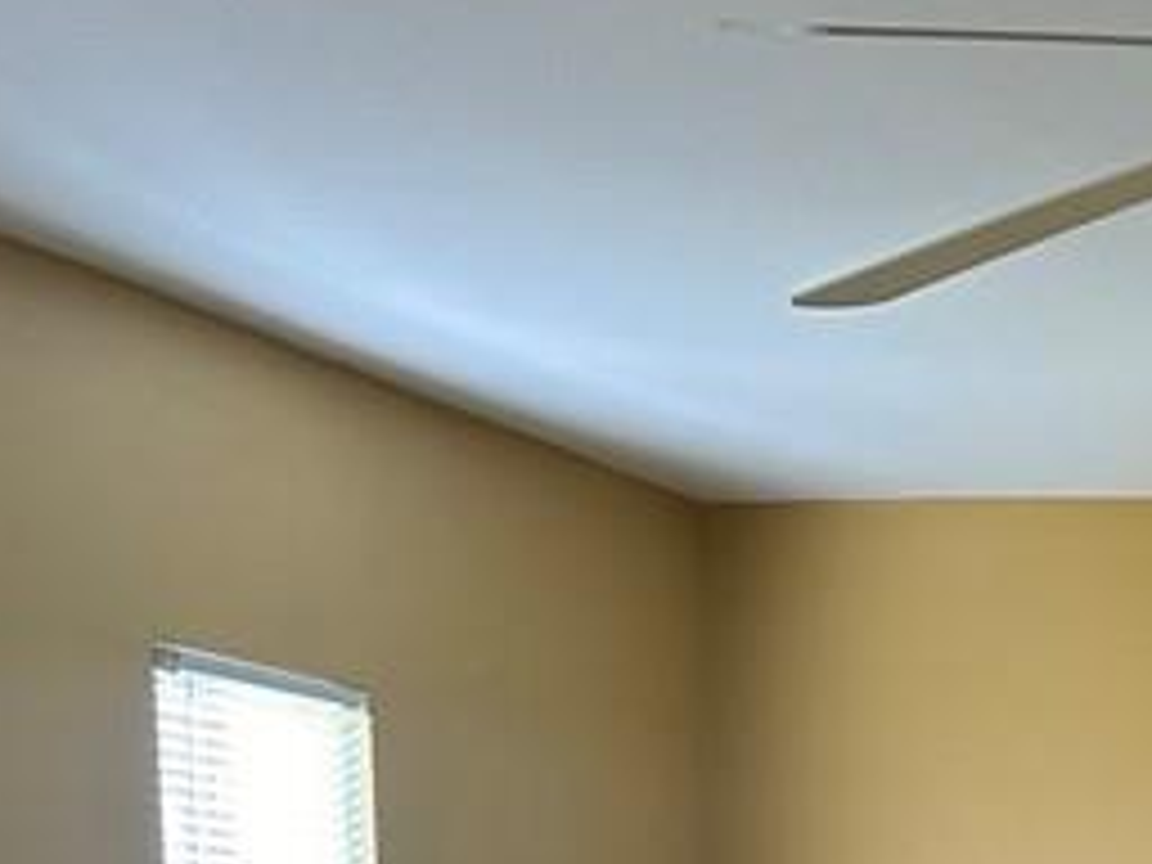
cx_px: 1980
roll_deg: -0.4
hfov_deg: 17.3
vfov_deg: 14.0
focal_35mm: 96
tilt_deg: -7.0
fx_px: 3195
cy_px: 1454
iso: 100
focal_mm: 6.86
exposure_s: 1/138
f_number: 1.78
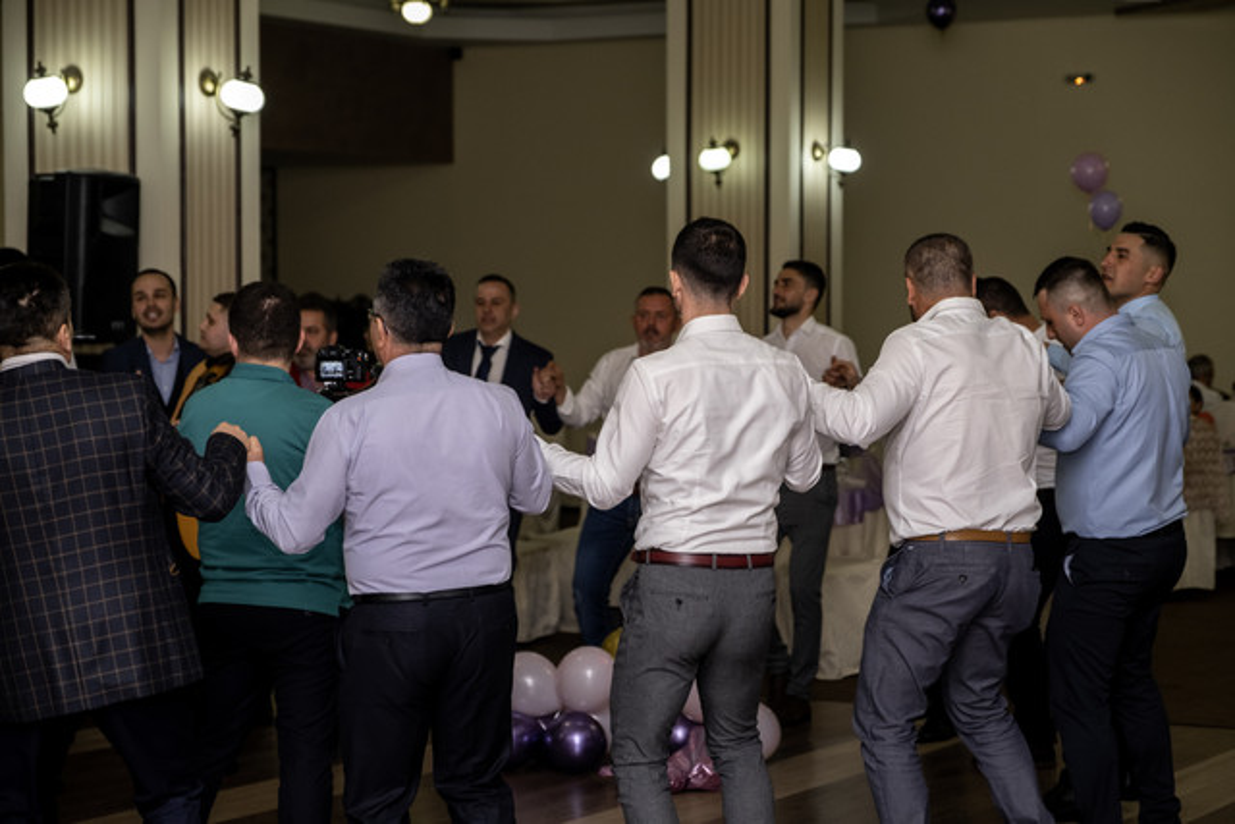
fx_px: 2848
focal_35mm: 83
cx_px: 618
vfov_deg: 16.5
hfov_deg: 24.5
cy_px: 412
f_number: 2.8
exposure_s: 1/160
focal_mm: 55
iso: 1000
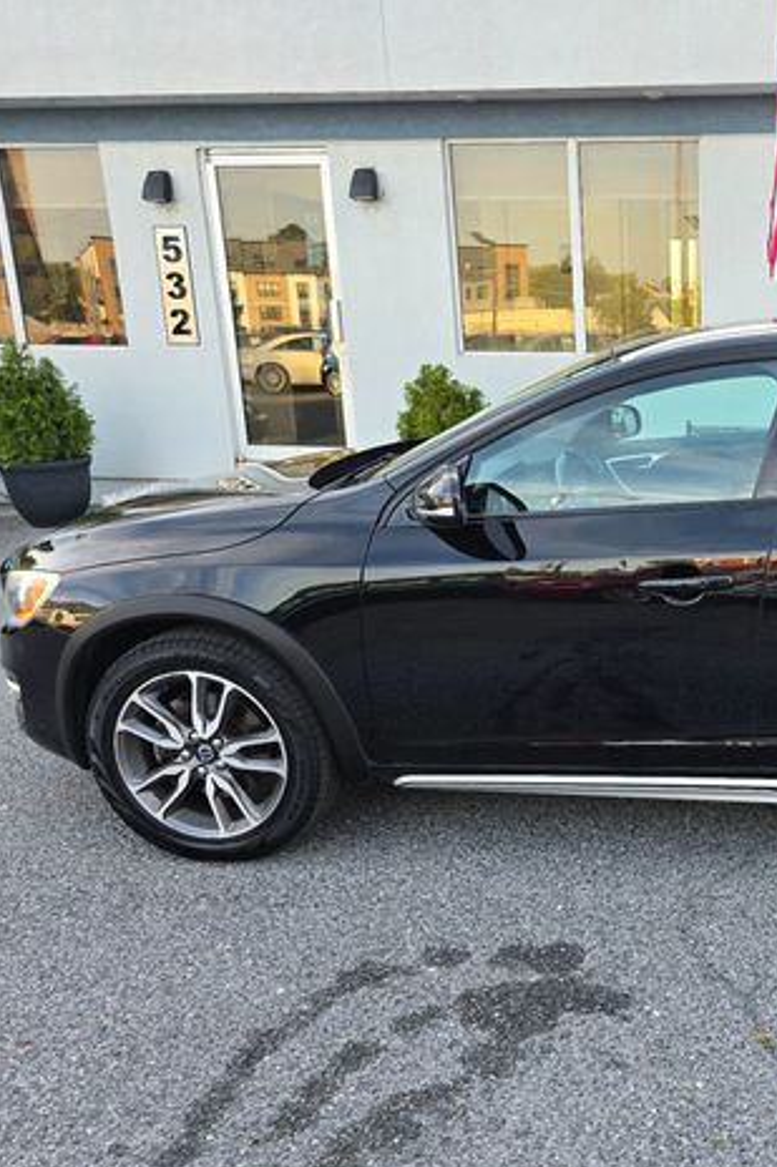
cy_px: 599
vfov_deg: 57.2
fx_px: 1069
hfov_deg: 36.3
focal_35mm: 33
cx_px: 759
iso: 40
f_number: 1.7
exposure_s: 1/180
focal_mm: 6.3
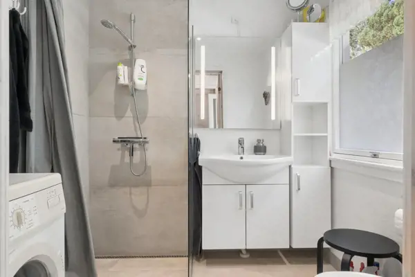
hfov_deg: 73.7
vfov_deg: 53.1
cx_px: 208
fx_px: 277
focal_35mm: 24
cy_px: 138
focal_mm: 16
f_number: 8
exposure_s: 1/40
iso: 200
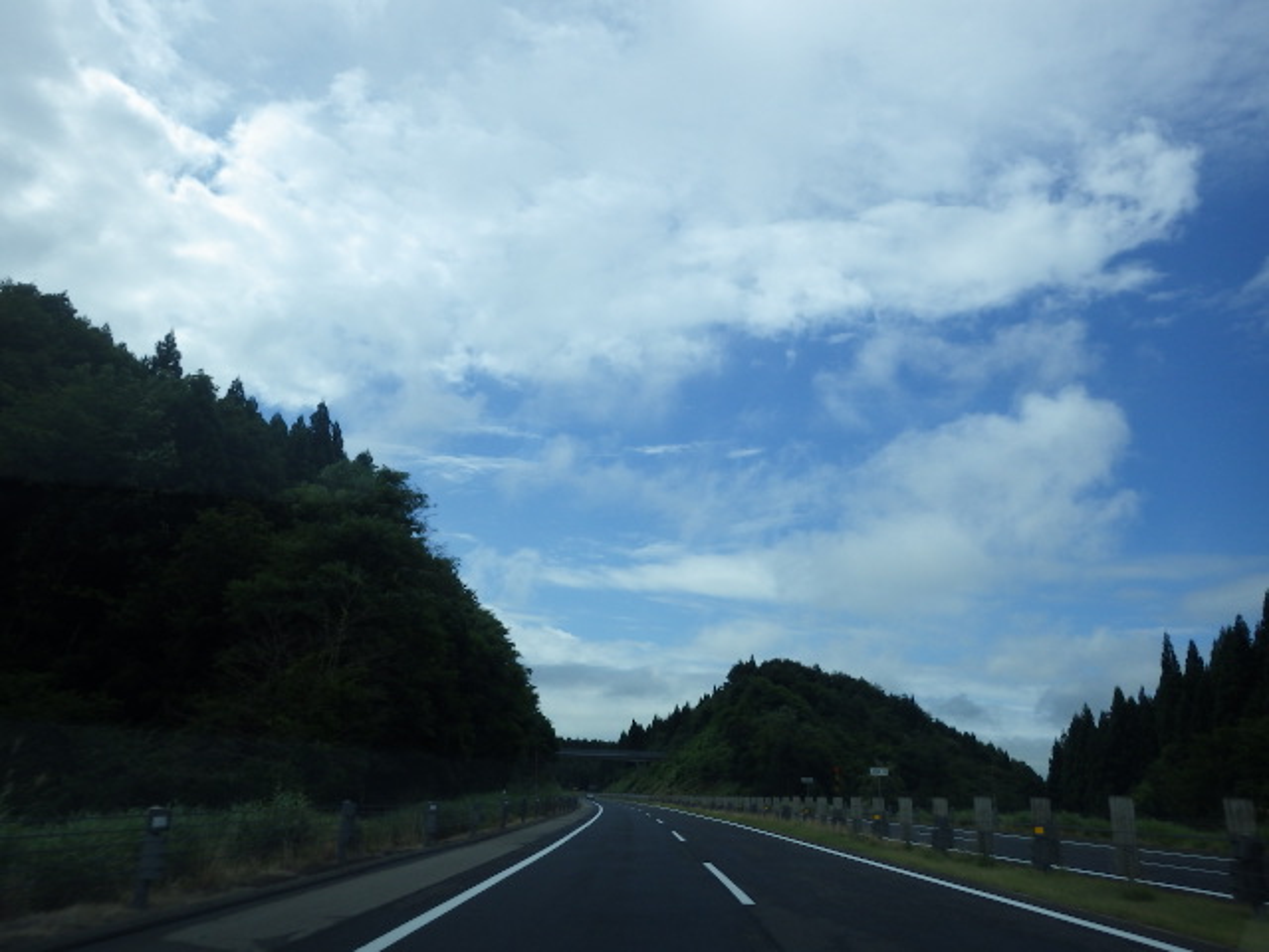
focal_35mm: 25
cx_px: 634
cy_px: 476
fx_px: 916
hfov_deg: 69.4
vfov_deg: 54.9
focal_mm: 4.5
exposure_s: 1/400
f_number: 7.9
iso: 125
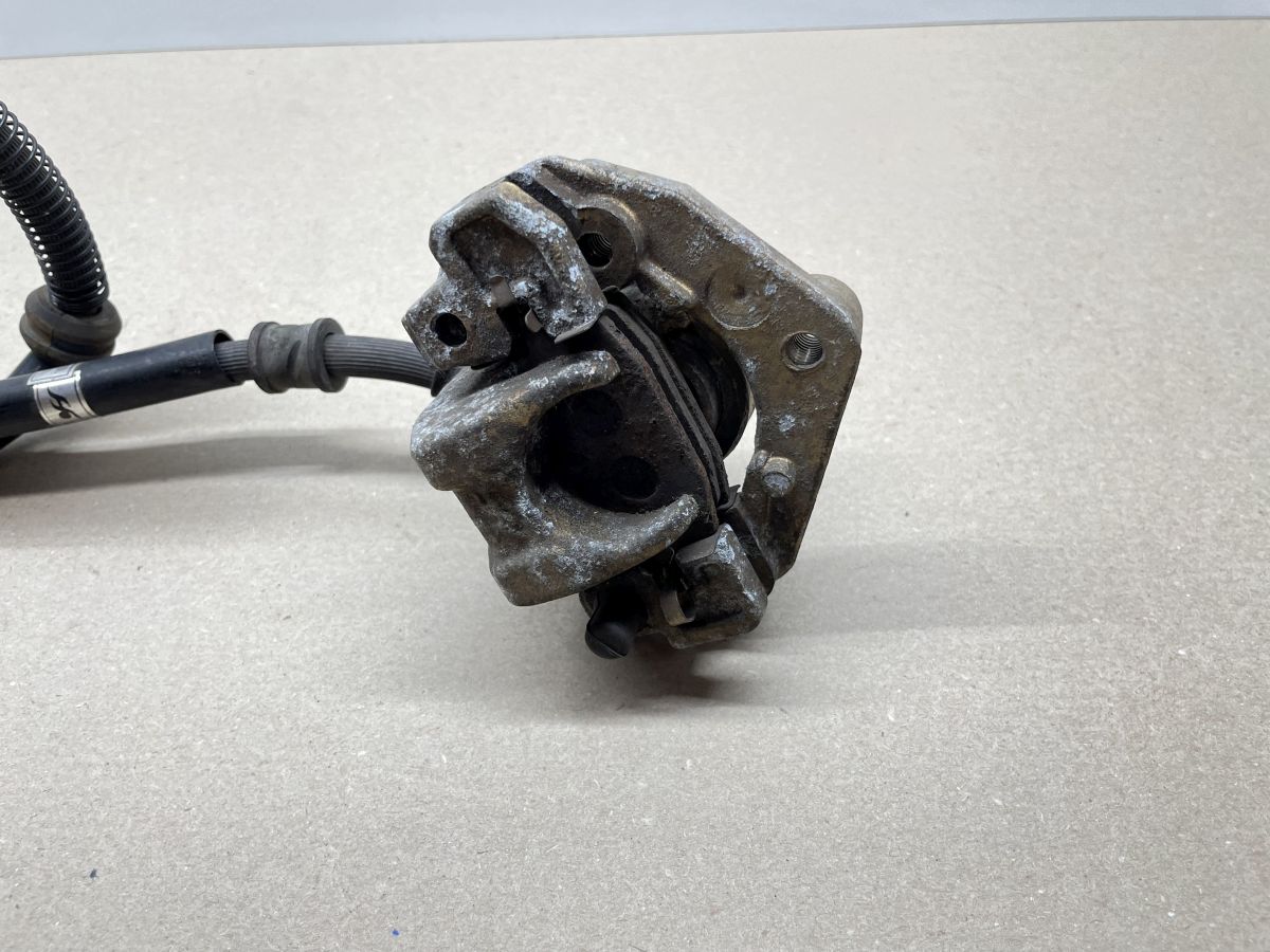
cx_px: 635
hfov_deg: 67.3
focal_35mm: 26
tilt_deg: -48.2
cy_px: 476
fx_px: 954
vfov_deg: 53.1
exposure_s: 1/100
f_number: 1.6
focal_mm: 4.2
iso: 100
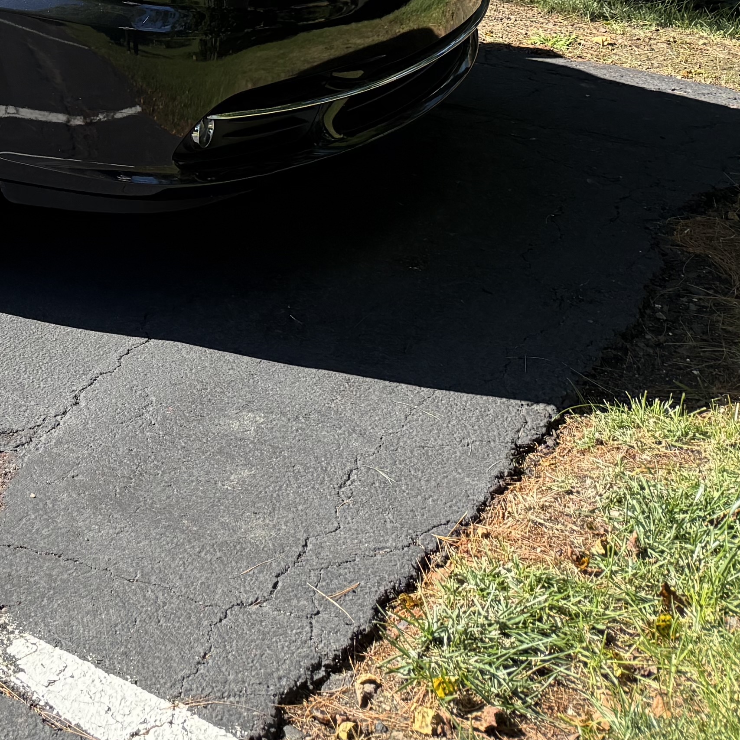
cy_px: -181
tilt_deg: -7.8
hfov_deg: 21.2
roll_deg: +2.8
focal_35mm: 71
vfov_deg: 22.2
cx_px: -316
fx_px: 1717
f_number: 1.78
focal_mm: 6.76
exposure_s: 1/1949
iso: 100
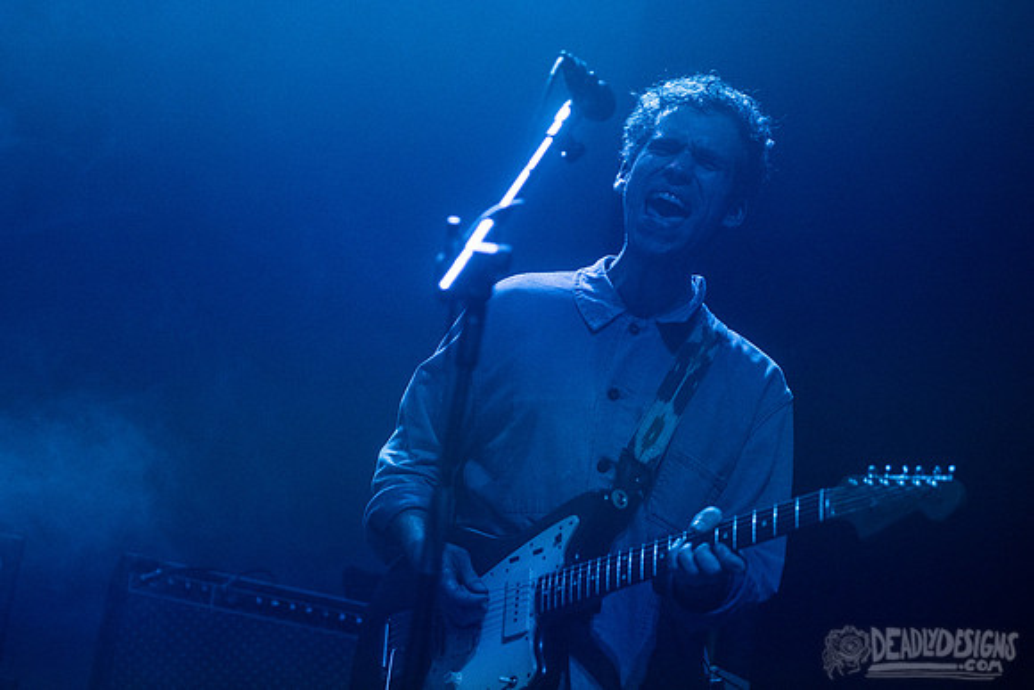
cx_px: 463
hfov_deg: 23.0
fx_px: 2539
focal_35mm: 88
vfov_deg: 15.5
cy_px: 309
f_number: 3.2
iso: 3200
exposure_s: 1/400
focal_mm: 80
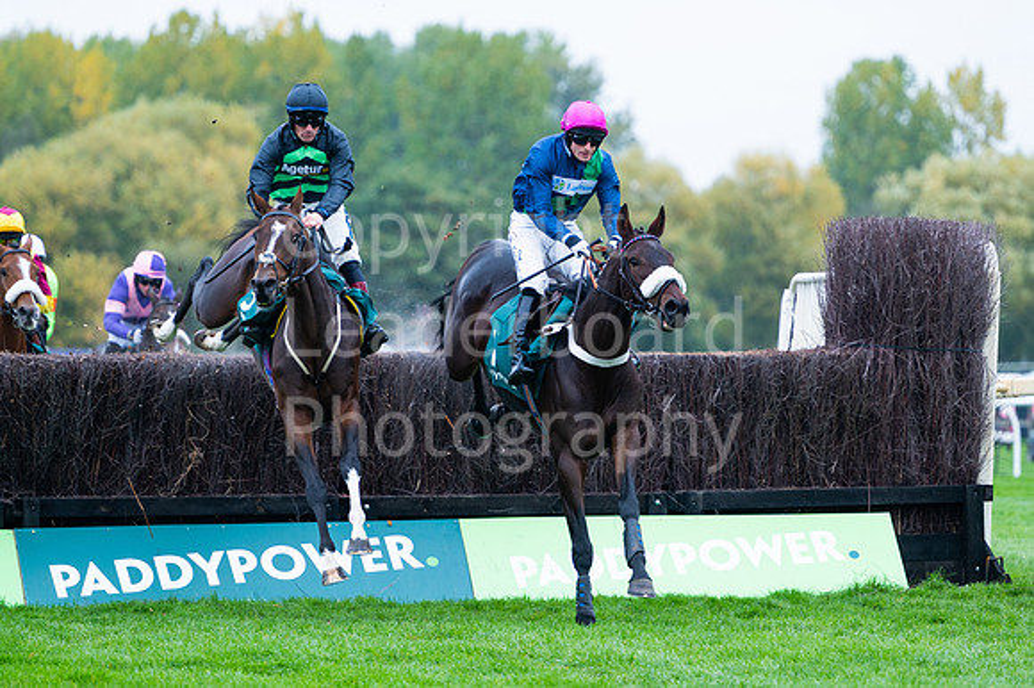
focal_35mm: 244
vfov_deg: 5.6
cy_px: 307
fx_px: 6996
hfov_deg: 8.5
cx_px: 573
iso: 500
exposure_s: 1/1000
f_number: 4
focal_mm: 220
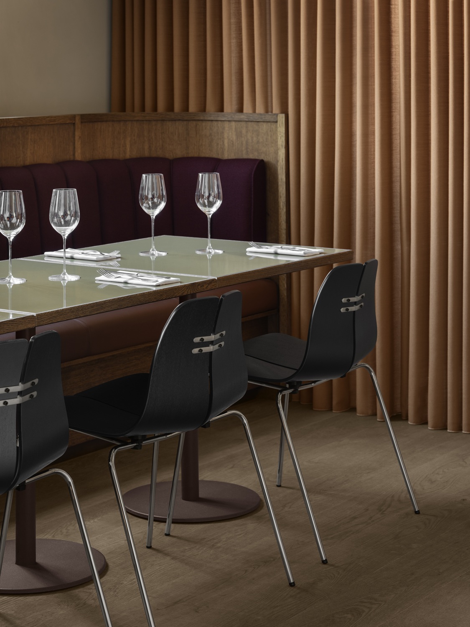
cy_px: 314
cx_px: 235
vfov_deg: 22.5
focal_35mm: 87
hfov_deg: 17.0
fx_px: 1575
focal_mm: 110
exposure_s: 1
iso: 400
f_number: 11
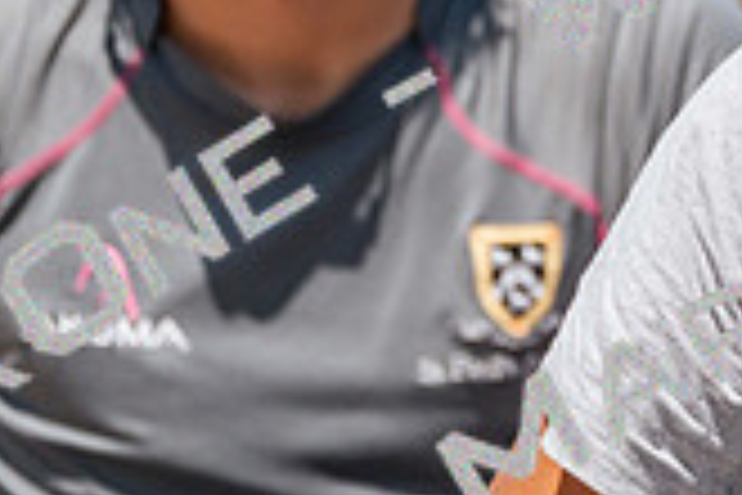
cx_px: 1066
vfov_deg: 1.2
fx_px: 24175
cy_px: 65
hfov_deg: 1.8
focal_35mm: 1173
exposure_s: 1/1600
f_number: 5.6
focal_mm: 333
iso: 200
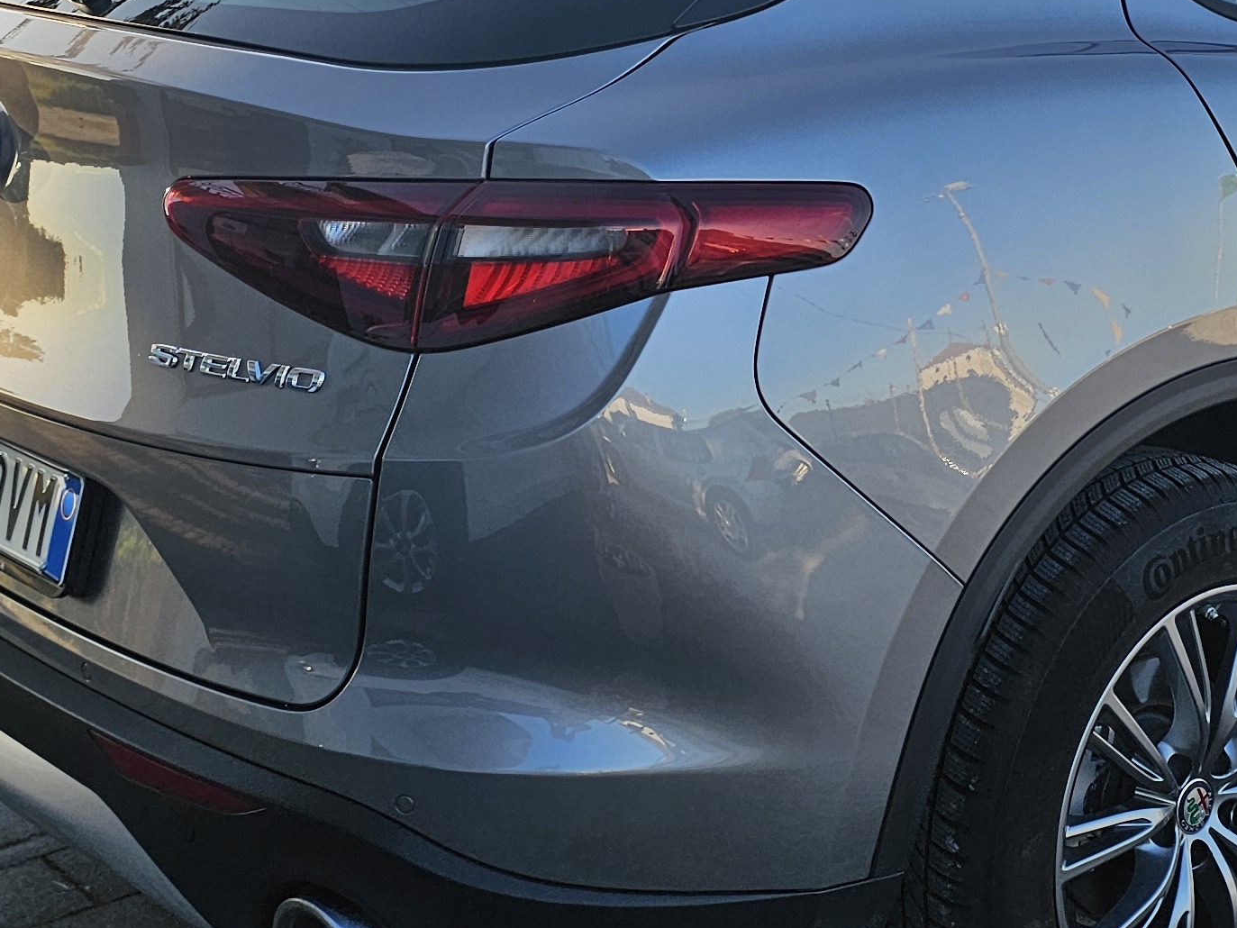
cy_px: 86
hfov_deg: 28.5
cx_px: 930
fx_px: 2394
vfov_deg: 21.4
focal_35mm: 67
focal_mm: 6.3
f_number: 1.7
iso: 20
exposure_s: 1/456
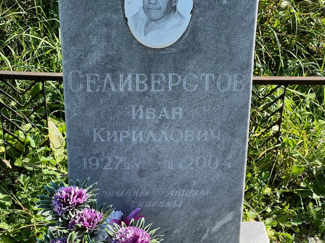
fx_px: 723
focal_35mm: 77
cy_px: 122
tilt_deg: -29.7
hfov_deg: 25.3
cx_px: 162
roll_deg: -0.6
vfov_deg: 19.1
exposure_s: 1/208
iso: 32
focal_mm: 9
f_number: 2.8
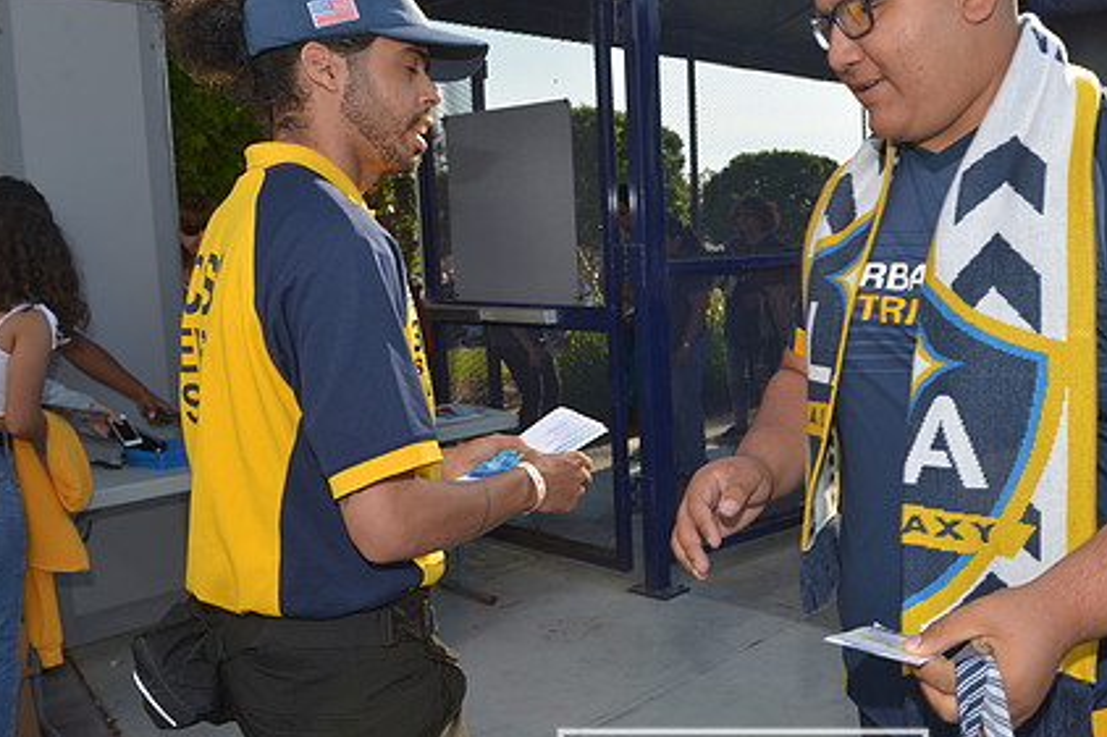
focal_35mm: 33
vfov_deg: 39.9
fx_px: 1014
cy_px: 371
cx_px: 742
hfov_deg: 56.0
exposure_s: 1/125
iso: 100
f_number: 8
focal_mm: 24
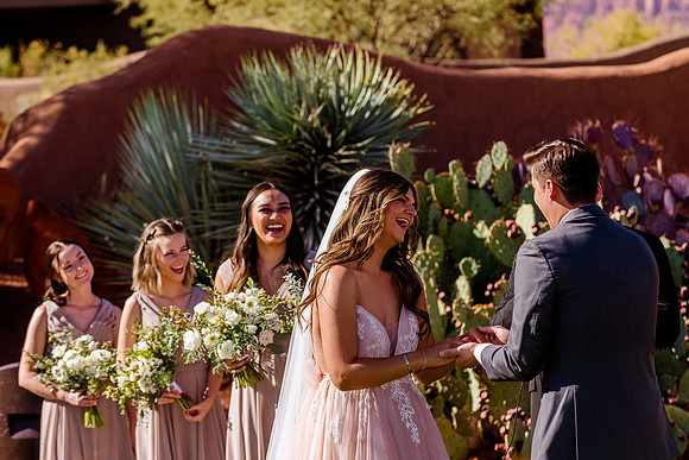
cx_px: 349
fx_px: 2623
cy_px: 242
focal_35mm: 137
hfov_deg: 15.0
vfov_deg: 10.0
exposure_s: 1/800
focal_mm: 130
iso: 200
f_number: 5
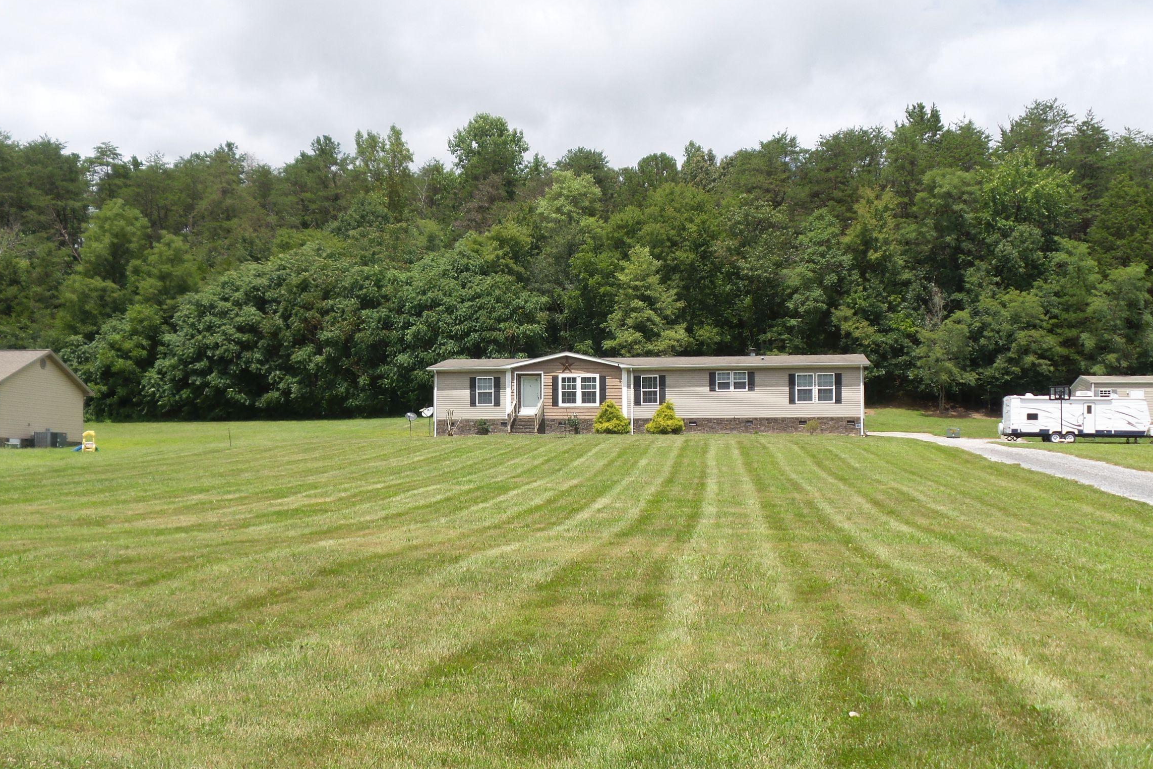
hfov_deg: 44.5
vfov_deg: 30.5
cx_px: 574
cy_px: 404
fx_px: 1409
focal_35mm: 44
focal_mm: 7.5
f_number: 4
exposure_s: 1/800
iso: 100
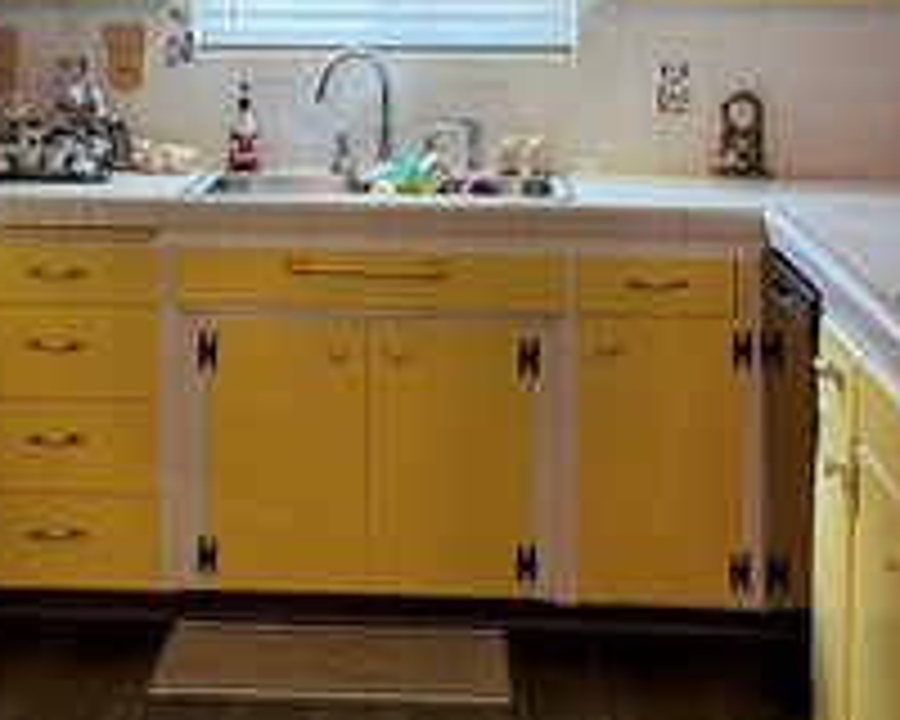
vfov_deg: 20.1
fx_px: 1998
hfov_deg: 25.3
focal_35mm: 75
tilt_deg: -4.4
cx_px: 364
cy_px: 104
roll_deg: +0.1
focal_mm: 6.76
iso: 250
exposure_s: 1/60
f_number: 1.78
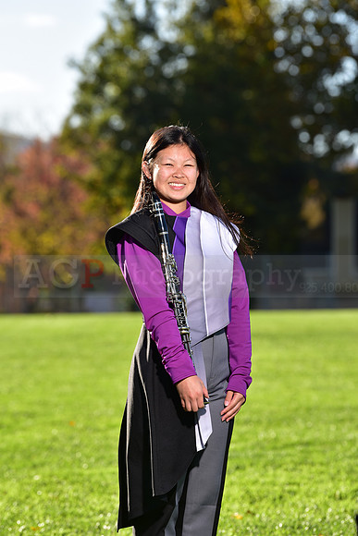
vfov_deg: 11.4
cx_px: 179
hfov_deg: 7.6
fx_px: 2683
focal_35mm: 180
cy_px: 268
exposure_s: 1/250
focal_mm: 180
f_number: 5.6
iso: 80
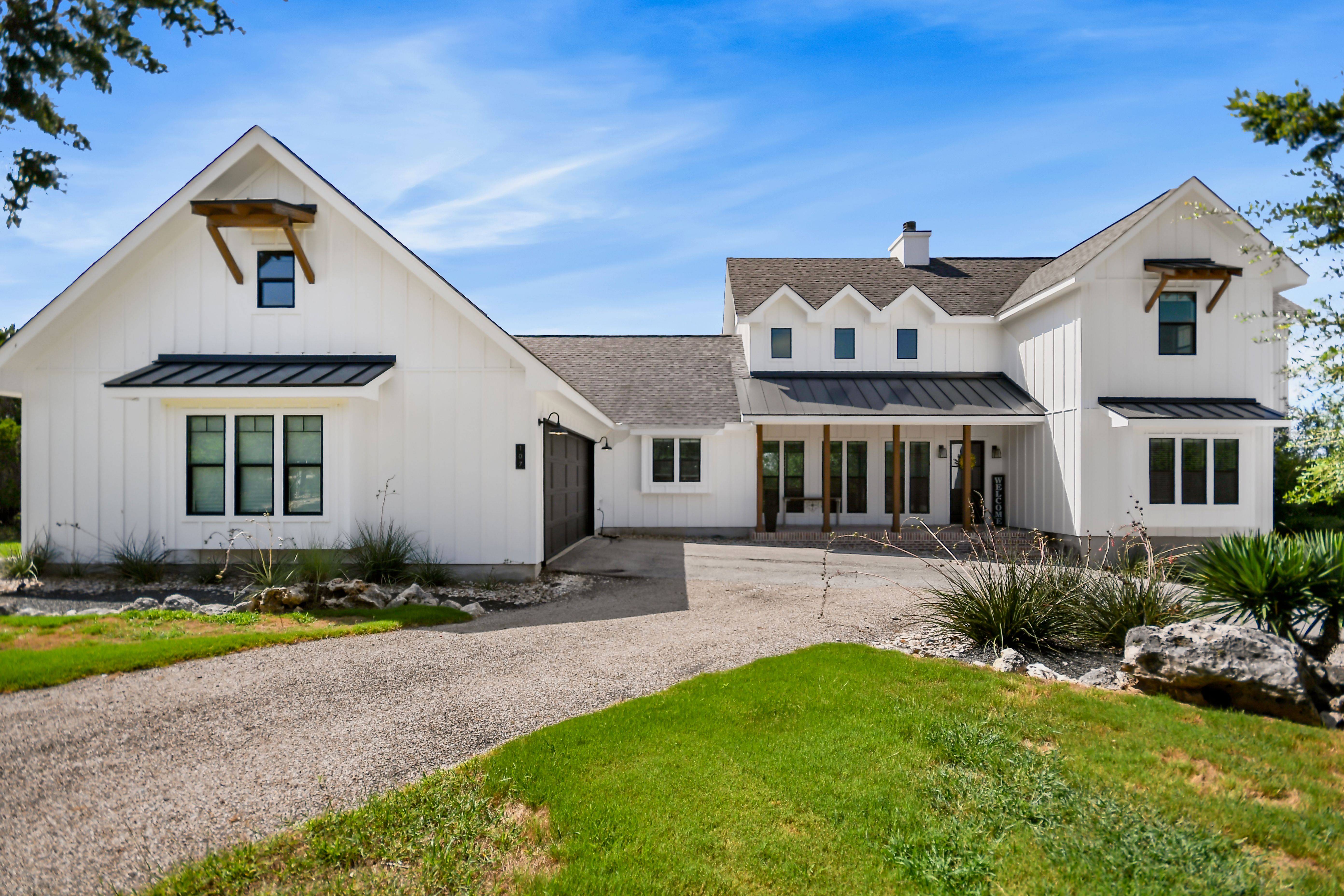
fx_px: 560
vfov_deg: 77.3
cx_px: 672
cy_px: 448
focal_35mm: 15
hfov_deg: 100.4
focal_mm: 10
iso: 125
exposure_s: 1/1600
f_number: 5.6
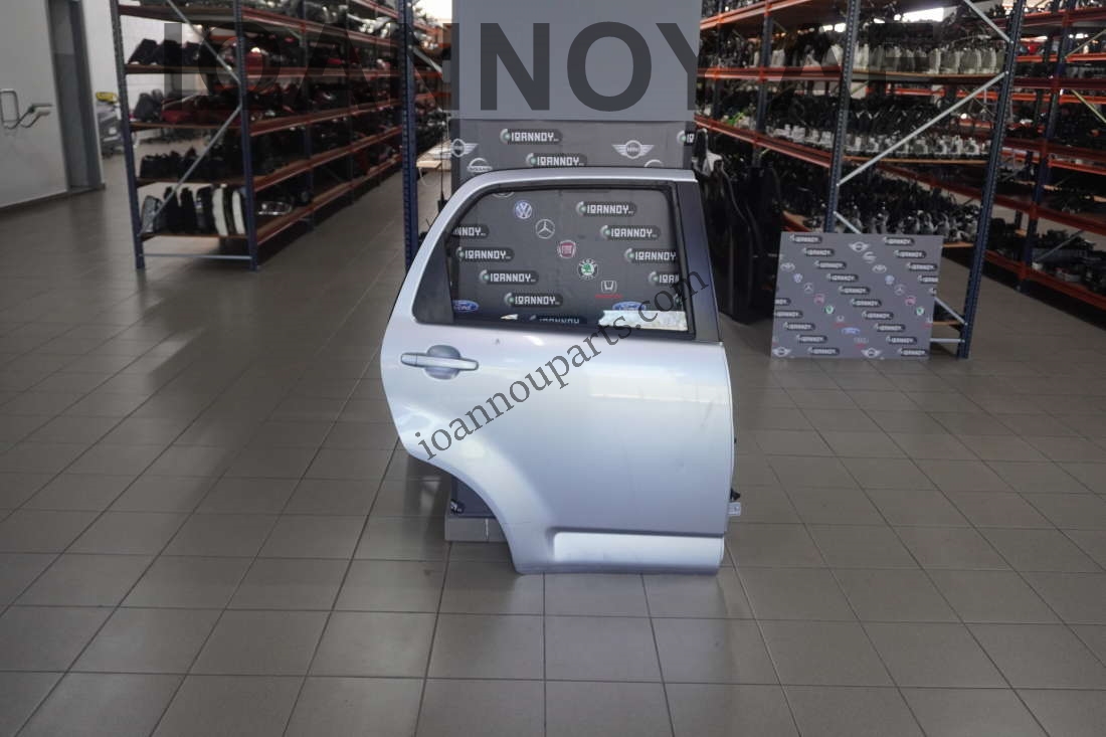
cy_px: 368
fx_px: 968
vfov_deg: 41.7
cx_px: 553
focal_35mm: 32
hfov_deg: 59.5
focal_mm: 21
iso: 1000
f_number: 4
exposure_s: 1/160
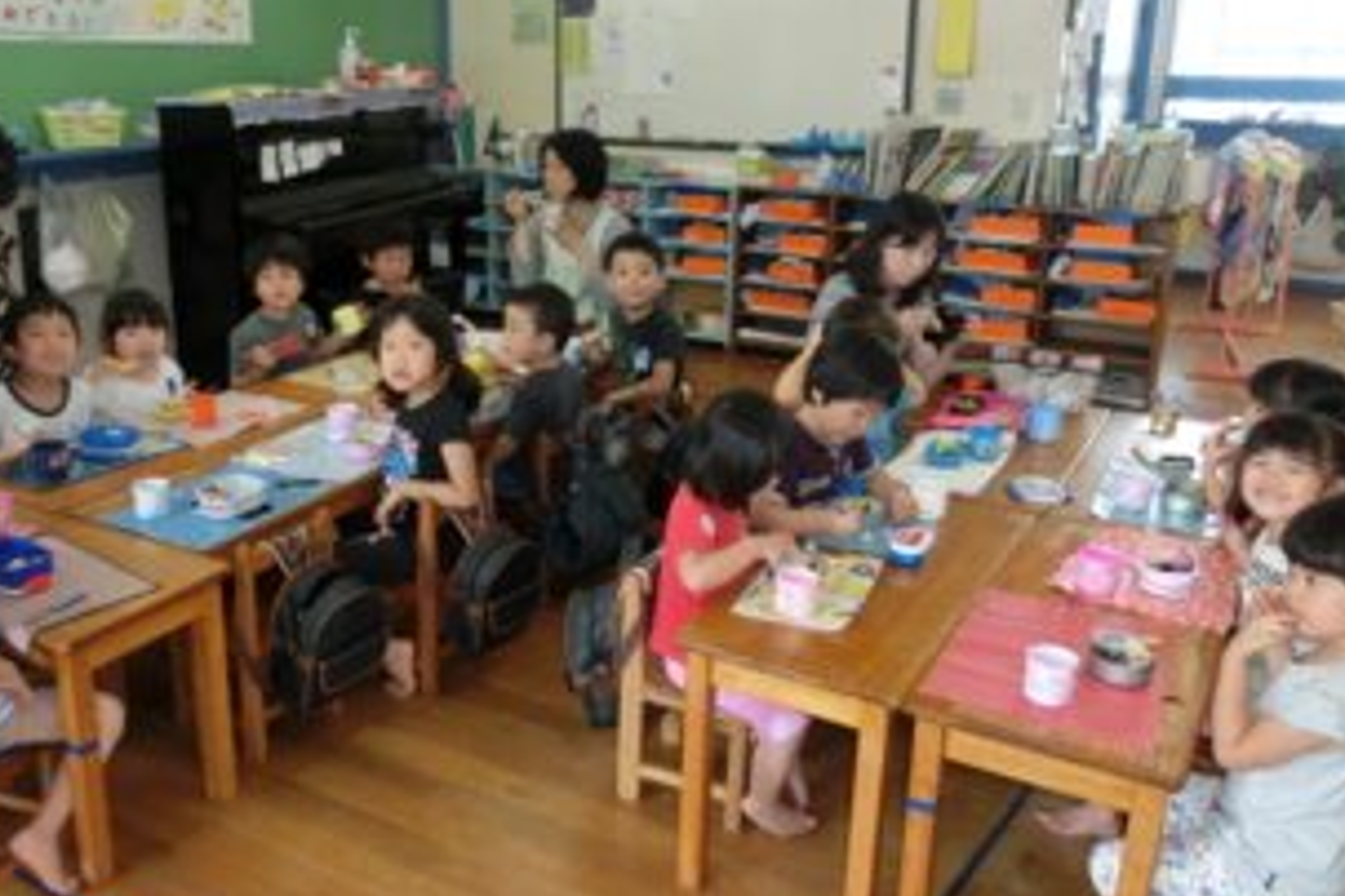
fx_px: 1233
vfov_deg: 39.9
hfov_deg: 56.8
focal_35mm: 33
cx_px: 546
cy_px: 399
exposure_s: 1/125
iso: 200
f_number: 3
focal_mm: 4.24
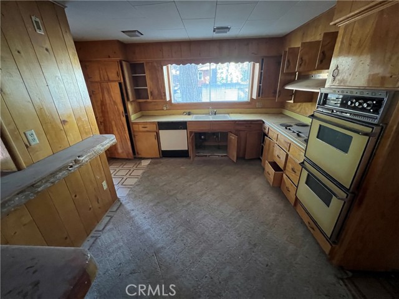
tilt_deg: -23.2
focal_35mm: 13
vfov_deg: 89.9
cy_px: 150
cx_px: 200
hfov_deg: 106.2
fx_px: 150
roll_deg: +2.2
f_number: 1.8
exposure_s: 1/35
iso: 1250
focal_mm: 1.57
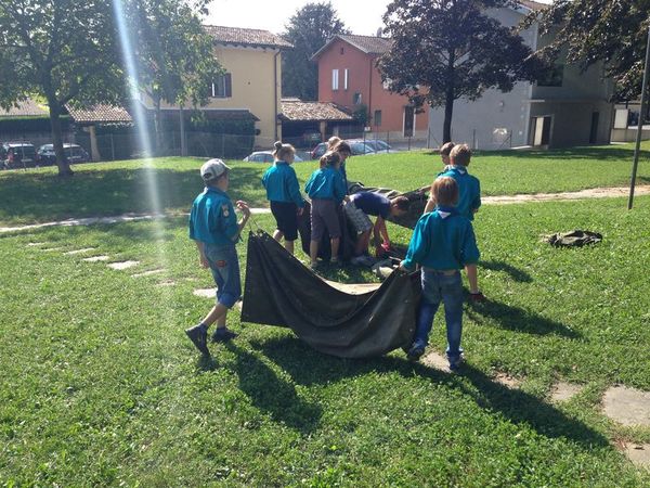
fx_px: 620
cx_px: 325
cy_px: 244
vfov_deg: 42.9
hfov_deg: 55.4
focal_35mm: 33
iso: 50
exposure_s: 1/602
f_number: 2.4
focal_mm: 4.12
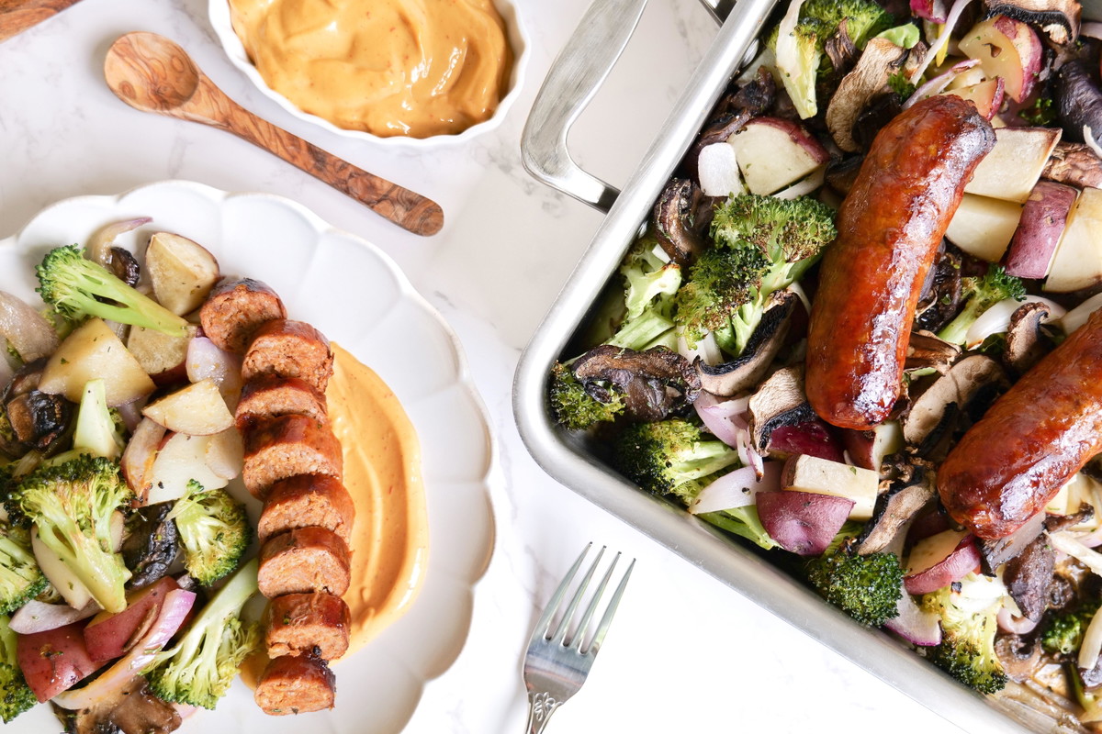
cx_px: 551
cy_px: 367
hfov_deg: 60.3
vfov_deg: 42.3
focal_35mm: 31
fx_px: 949
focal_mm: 31
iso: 200
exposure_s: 1/60
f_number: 4.2
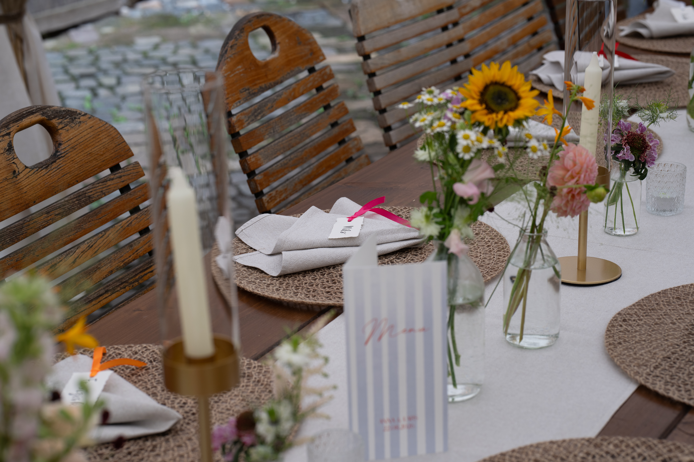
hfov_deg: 23.9
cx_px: 347
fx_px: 1638
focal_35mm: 85
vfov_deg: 16.1
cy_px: 231
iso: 160
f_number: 6.3
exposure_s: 1/100
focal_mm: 85
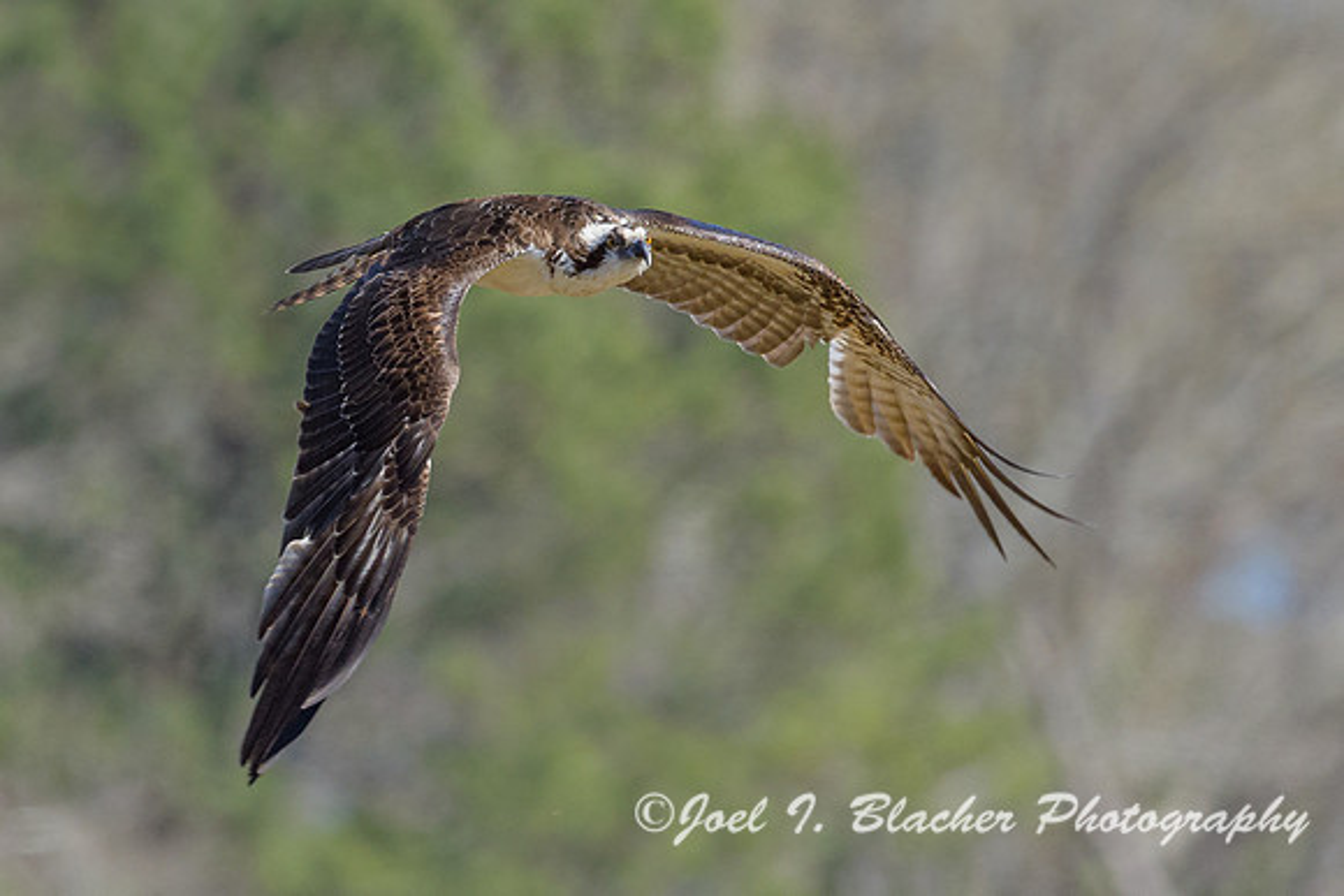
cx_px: 672
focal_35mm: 750
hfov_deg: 2.7
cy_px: 448
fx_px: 28005
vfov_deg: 1.8
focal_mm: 500
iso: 720
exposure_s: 1/1000
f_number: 8
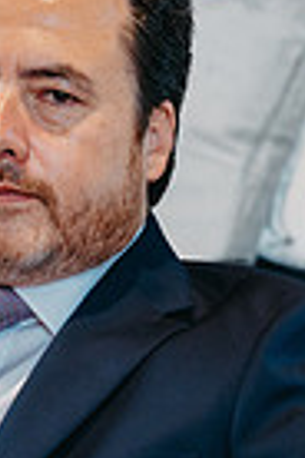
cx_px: 63
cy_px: 468
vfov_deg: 8.9
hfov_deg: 6.0
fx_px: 2910
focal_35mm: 229
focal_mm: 70
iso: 1000
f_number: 4.5
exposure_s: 1/100
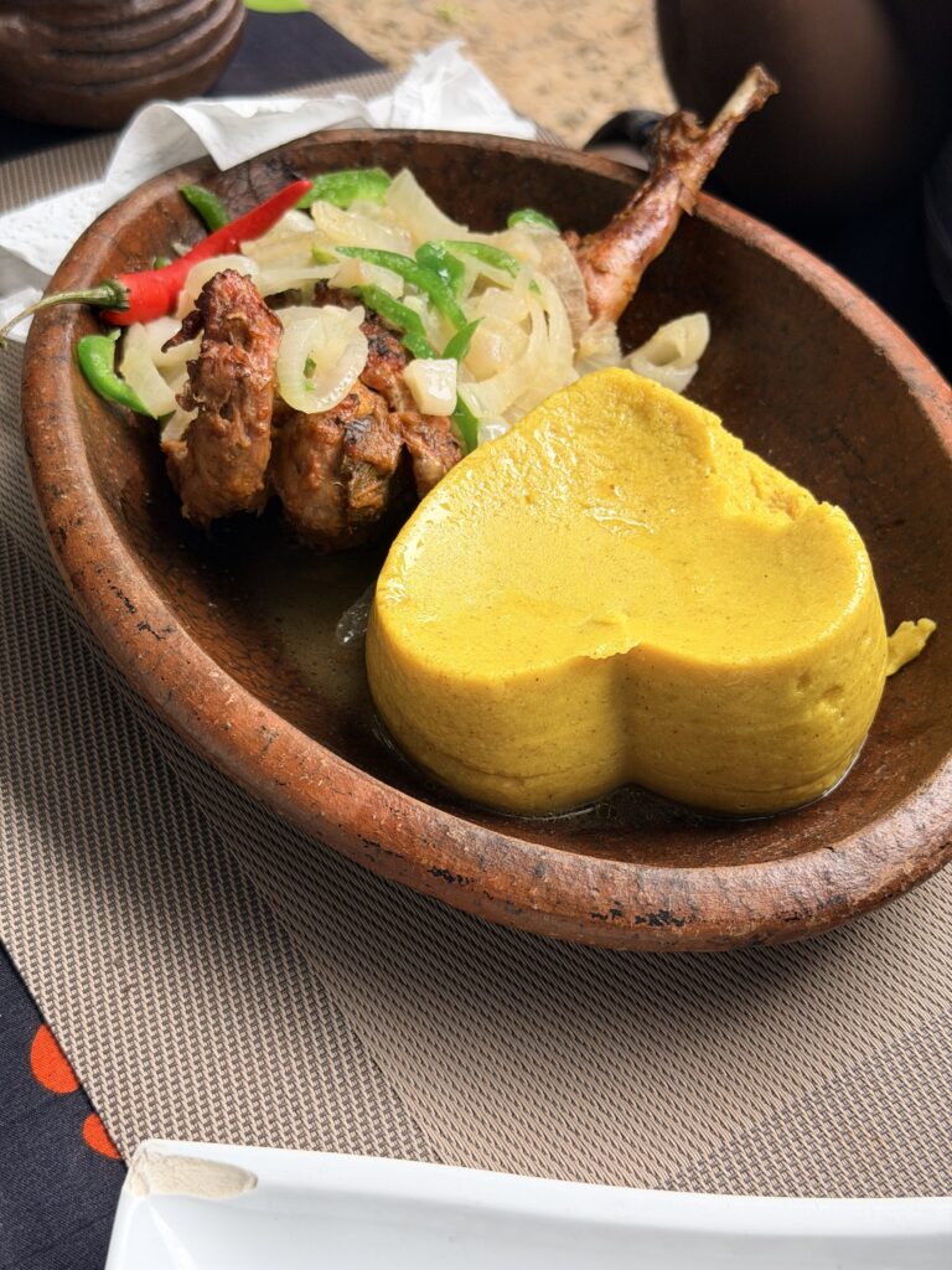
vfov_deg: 39.7
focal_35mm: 48
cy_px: 635
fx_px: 1760
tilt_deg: -42.5
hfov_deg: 30.3
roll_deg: -1.6
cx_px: 476
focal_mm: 6.76
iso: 64
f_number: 1.78
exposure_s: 1/413
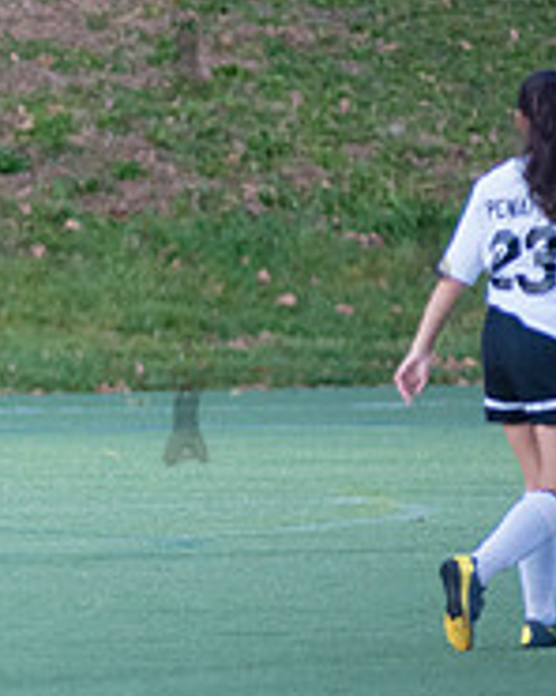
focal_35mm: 721
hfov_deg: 2.1
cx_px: -485
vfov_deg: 2.7
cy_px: 211
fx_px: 14830
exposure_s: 1/250
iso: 2000
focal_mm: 200
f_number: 4
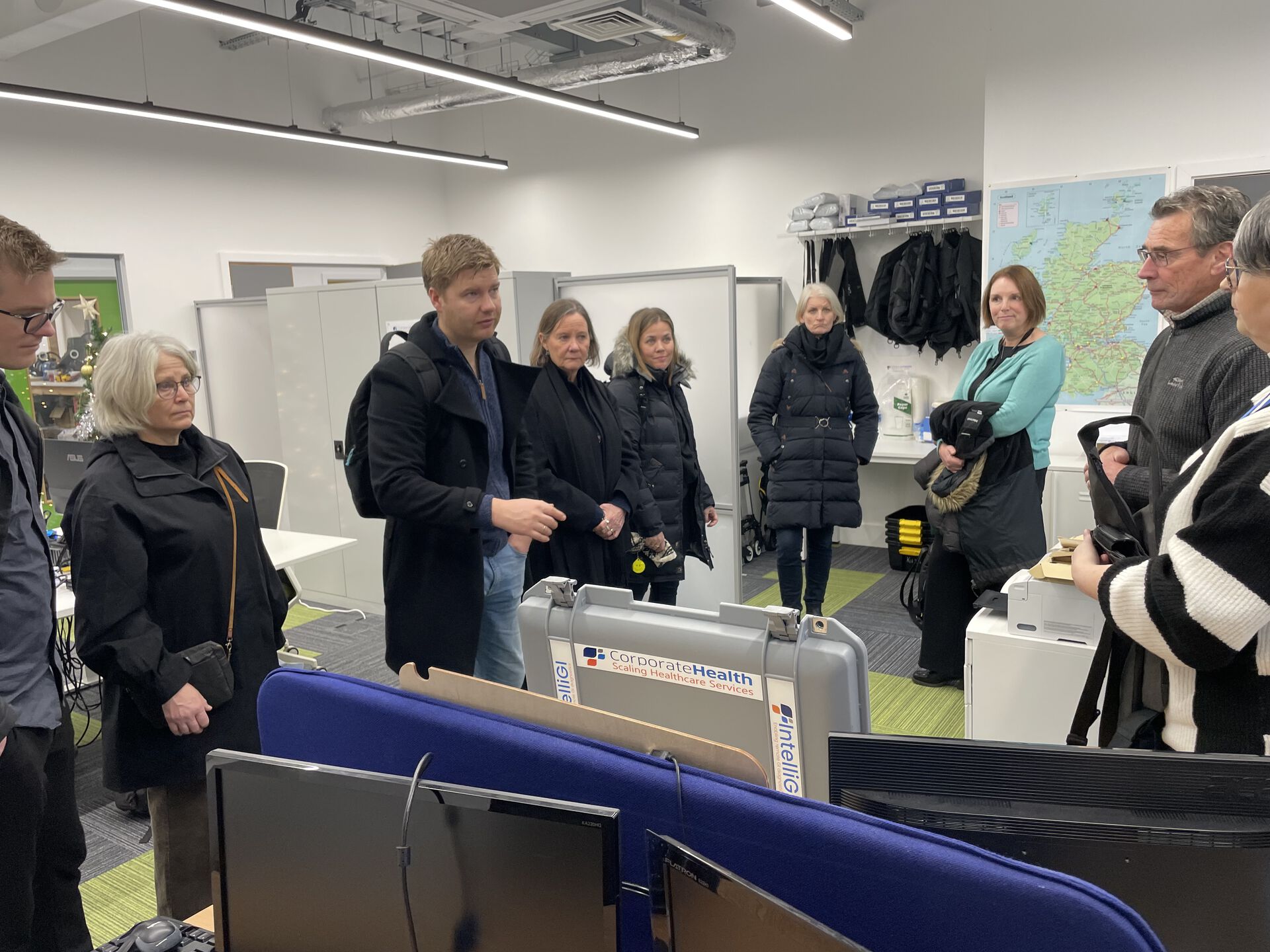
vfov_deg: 53.1
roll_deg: +2.7
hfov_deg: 67.3
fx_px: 954
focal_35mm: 26
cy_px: 476
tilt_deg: -9.6
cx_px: 635
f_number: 1.6
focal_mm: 4.2
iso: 125
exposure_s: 1/99
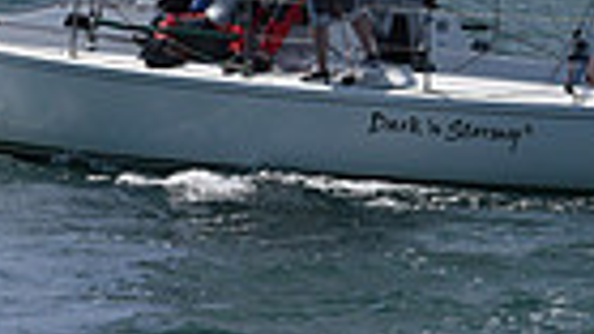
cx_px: 152
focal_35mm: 329
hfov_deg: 6.6
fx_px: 5179
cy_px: -737
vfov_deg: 3.6
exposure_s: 1/800
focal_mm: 75
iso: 400
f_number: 10
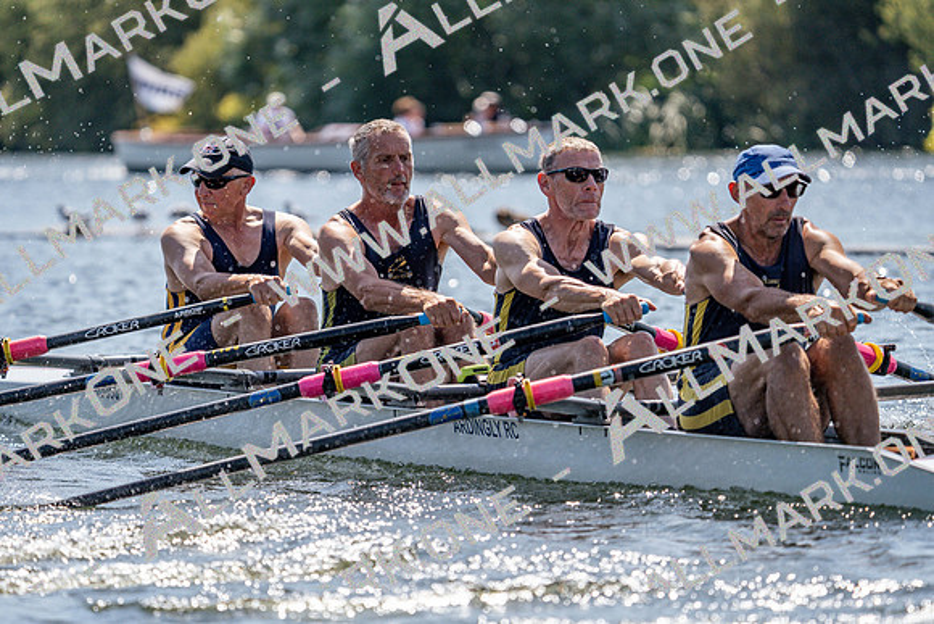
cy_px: 312
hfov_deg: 6.5
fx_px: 8174
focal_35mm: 315
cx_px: 467
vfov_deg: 4.4
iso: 320
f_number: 6.3
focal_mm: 315
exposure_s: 1/2000
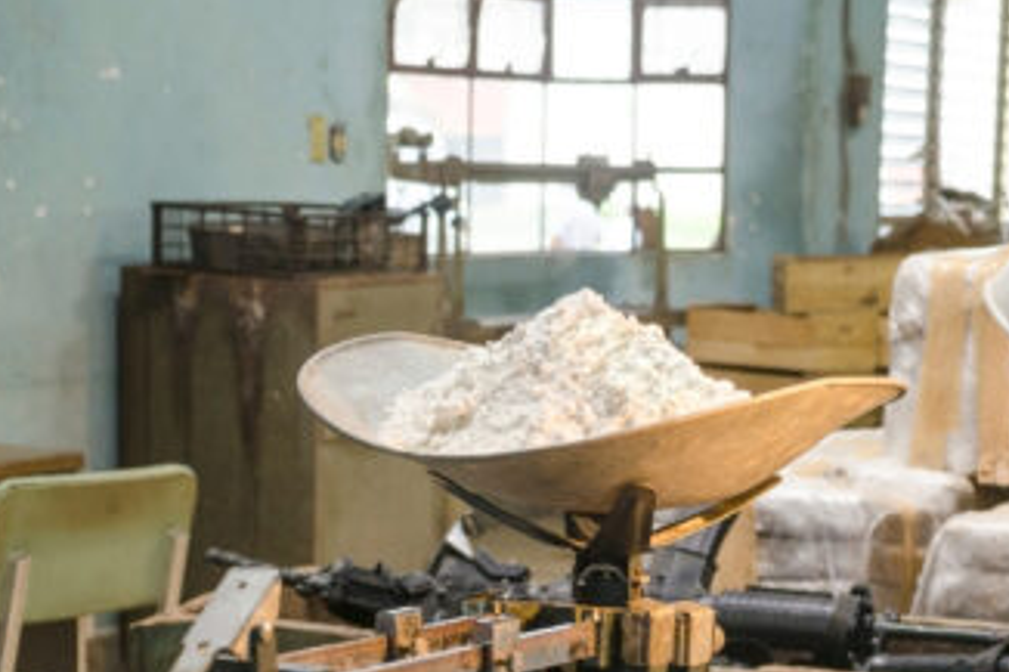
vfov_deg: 14.5
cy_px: 762
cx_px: 551
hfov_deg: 22.1
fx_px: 2577
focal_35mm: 92
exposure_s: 1/25
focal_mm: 26
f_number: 3.8
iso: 200
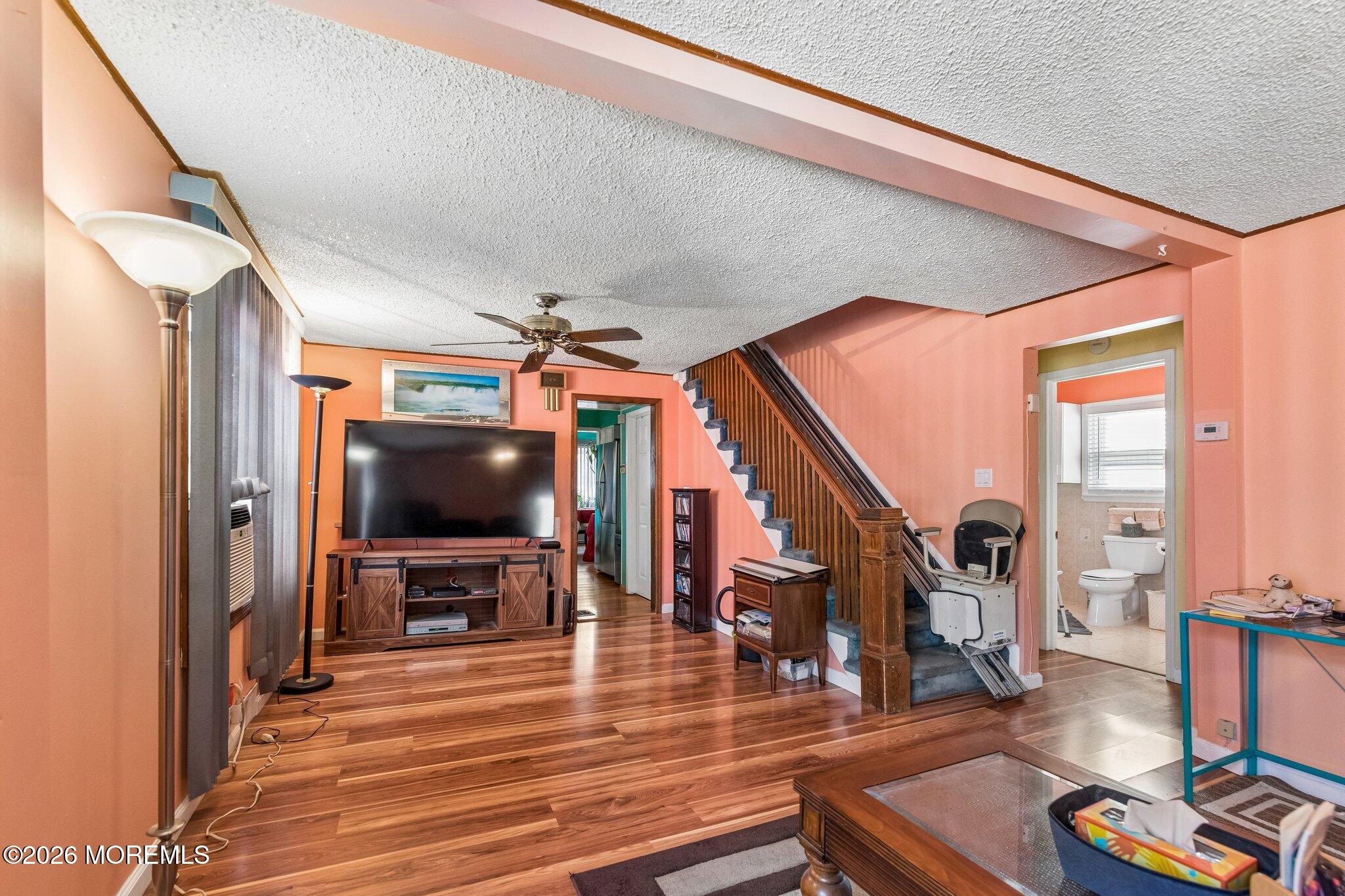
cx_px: 672
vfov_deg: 77.3
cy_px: 448
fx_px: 560
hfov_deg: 100.4
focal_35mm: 15
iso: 1000
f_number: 7.1
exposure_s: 1/25
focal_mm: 15
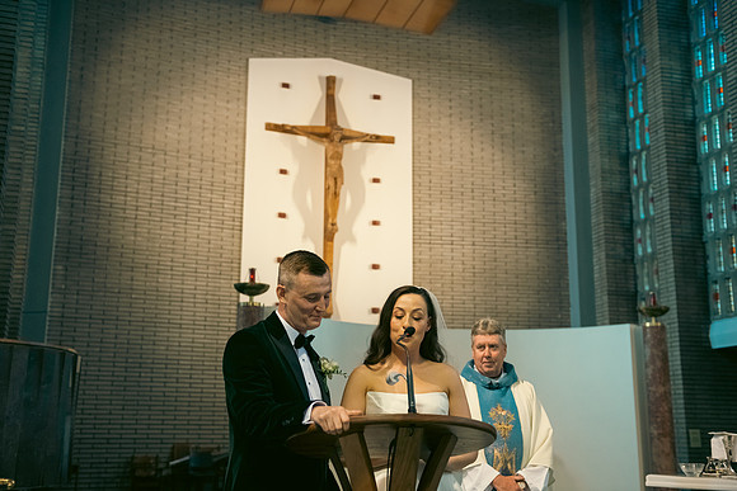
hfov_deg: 44.5
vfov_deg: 30.5
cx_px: 368
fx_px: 901
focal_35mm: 44
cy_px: 246
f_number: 3.5
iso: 1000
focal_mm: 44
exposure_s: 1/160
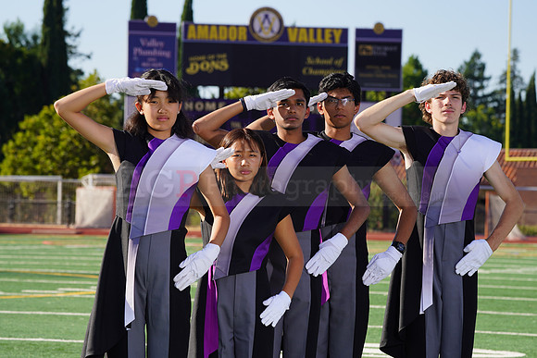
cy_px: 179
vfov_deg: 8.1
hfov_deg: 12.2
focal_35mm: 169
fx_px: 2521
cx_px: 268
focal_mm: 169
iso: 100
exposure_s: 1/250
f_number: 9
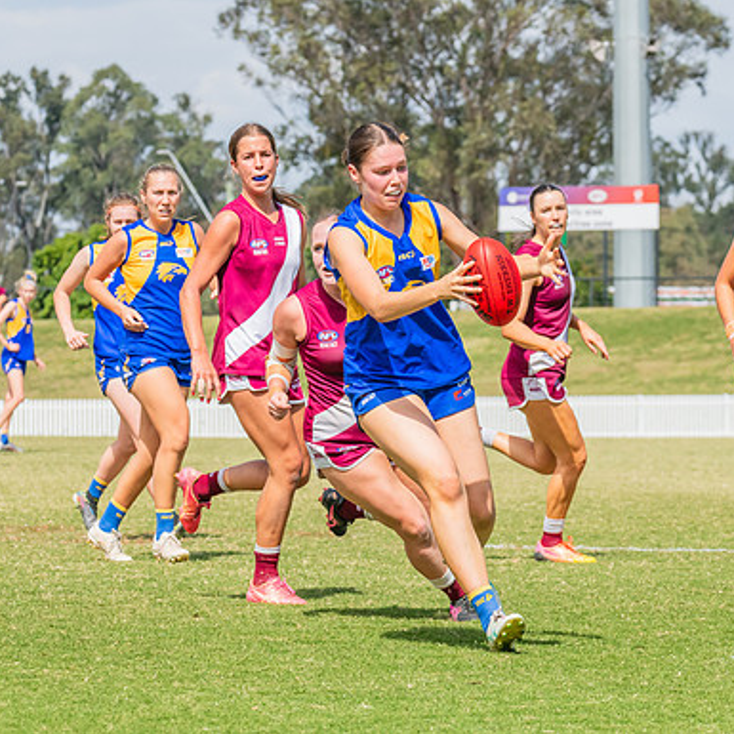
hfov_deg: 6.6
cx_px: 402
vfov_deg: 6.6
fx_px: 6333
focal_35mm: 264
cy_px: 336
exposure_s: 1/1250
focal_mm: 190
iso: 800
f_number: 11
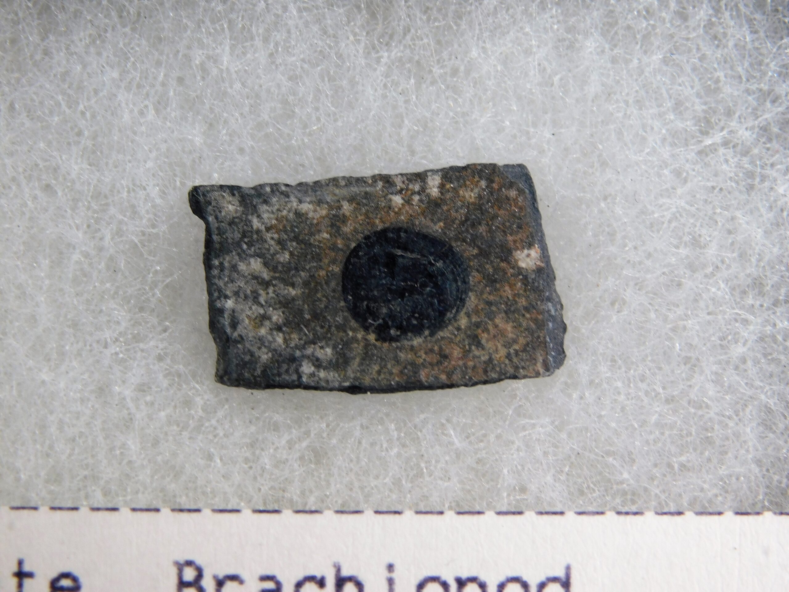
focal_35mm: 115
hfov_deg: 17.1
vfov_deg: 12.9
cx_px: 394
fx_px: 2621
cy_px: 296
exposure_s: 1/200
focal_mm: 20.3
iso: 125
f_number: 4.8
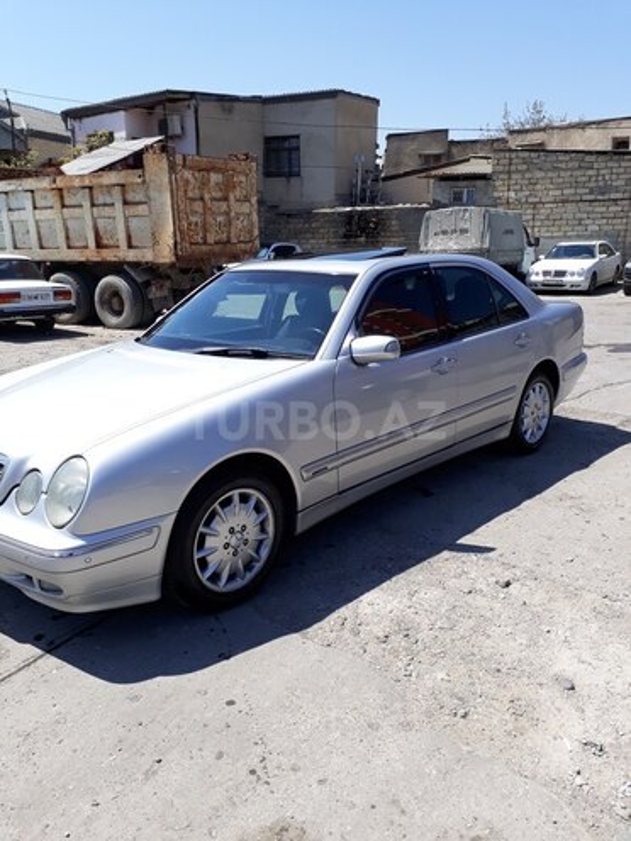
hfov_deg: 51.4
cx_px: 316
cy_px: 420
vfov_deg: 65.3
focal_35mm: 27
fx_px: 656
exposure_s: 1/1326
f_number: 1.9
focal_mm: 3.6
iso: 40
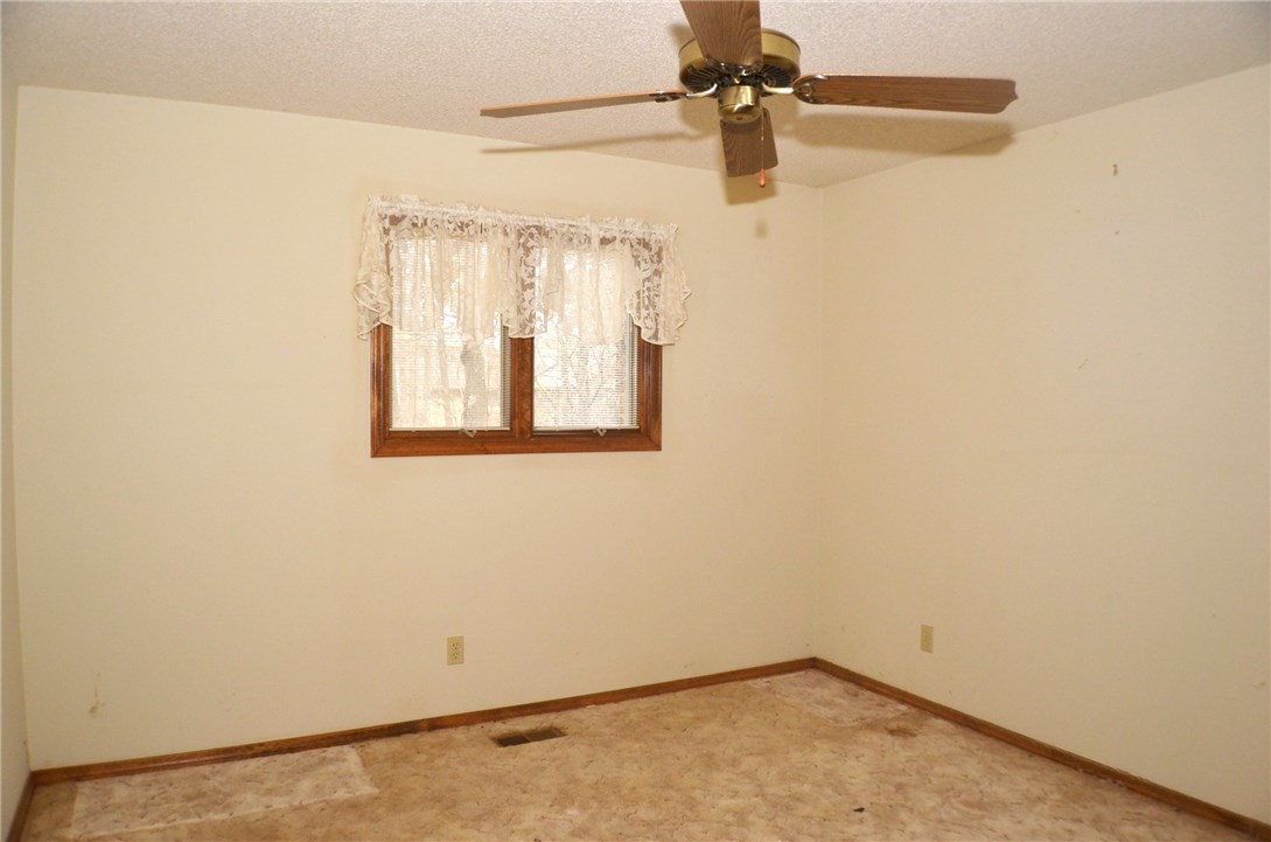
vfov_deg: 39.8
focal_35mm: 33
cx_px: 636
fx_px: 1163
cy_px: 421
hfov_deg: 57.3
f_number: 4
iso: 800
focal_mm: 22
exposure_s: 1/60
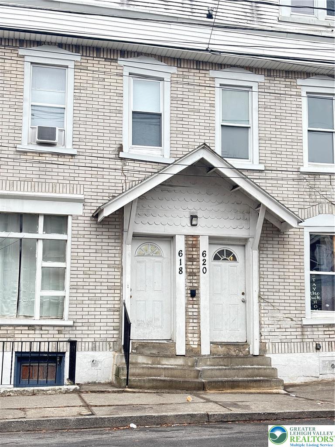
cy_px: 224
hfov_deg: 28.0
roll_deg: -0.4
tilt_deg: +9.3
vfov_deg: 36.8
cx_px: 168
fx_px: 671
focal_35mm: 52
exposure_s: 1/60
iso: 160
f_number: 1.6
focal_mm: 5.96
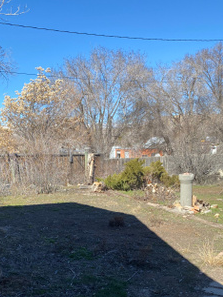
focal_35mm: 42
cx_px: 95
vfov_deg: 43.4
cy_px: 222
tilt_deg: -11.6
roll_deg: +0.2
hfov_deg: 34.3
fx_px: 360
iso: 32
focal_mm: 4.25
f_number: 1.8
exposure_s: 1/1543
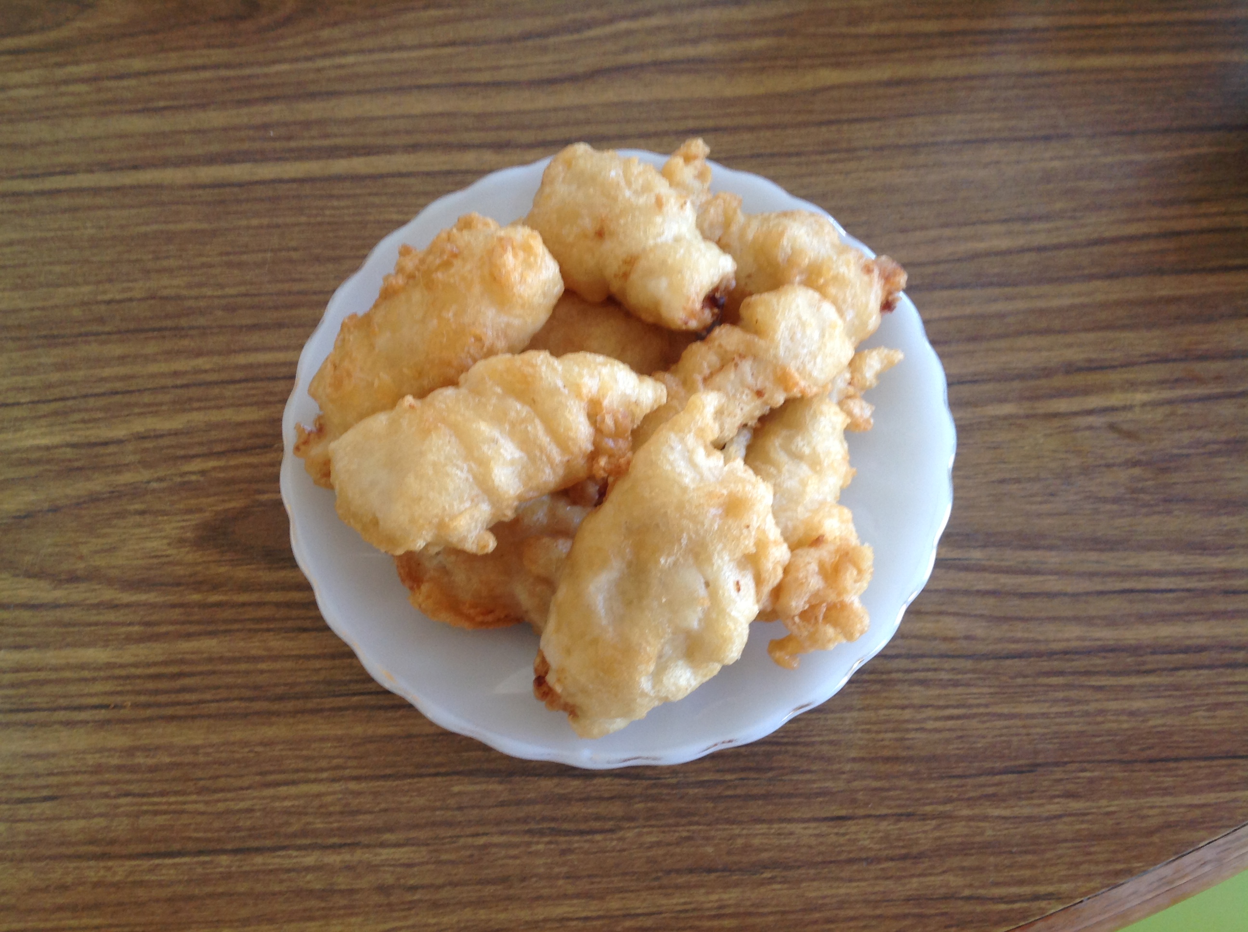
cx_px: 624
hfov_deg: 52.7
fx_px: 1260
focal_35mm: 35
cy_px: 466
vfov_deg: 40.6
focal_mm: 4.28
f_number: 2.4
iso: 80
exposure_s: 1/15
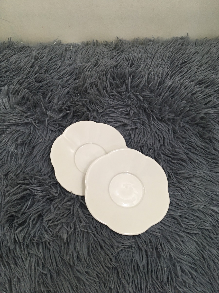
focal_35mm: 29
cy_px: 146
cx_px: 110
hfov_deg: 48.2
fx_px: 245
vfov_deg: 61.7
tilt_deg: -58.2
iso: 50
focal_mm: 4.15
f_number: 2.2
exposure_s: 1/33
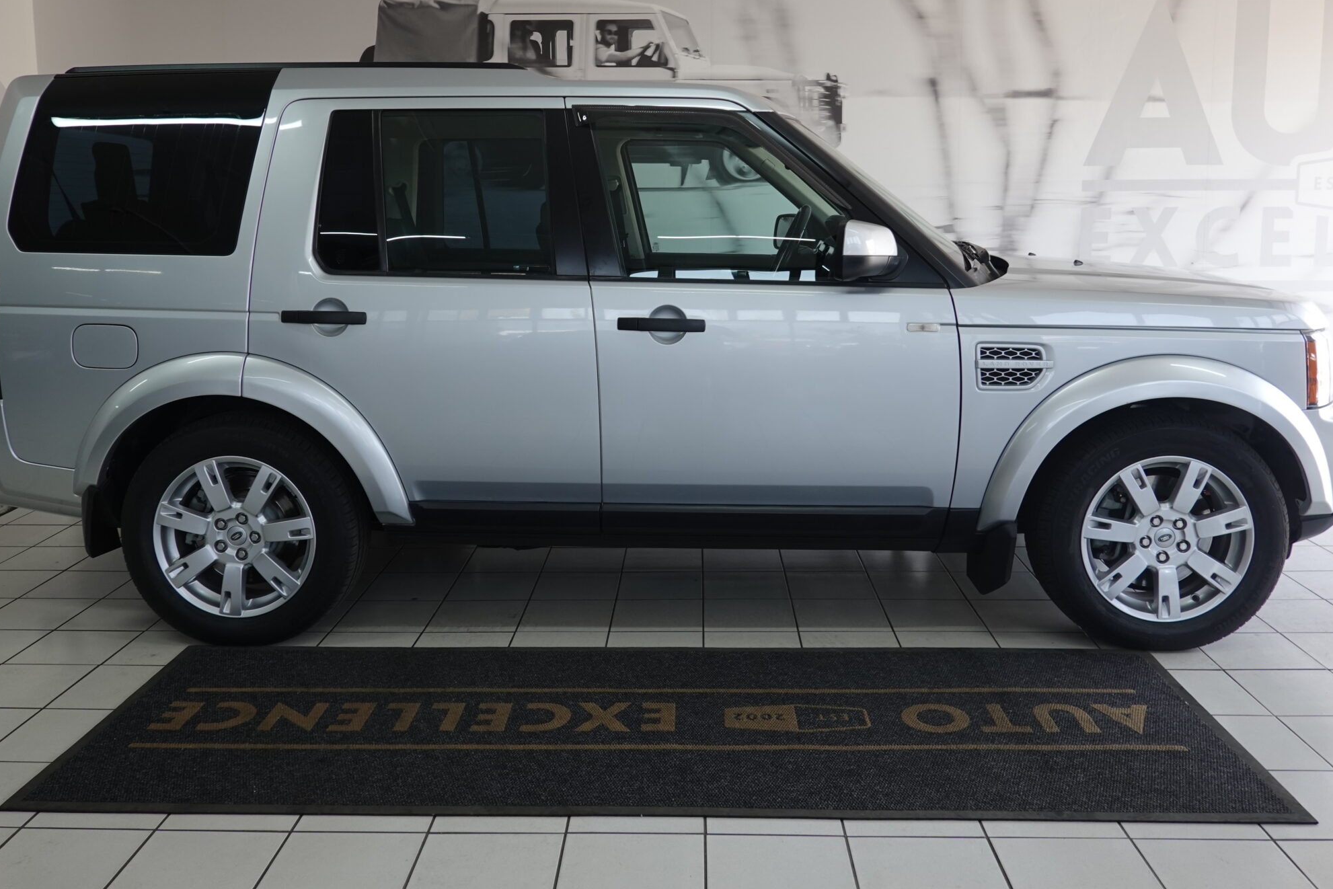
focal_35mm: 31
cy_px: 344
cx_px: 663
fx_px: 1148
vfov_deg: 42.1
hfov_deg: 60.3
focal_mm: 9
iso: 125
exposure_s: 1/30
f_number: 2.8
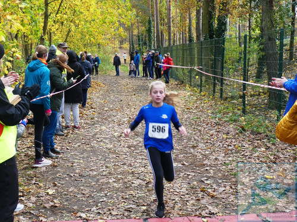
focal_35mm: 37
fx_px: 317
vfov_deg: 38.6
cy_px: 111
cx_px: 148
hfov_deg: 50.2
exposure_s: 1/80
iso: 200
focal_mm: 6.7
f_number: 3.7
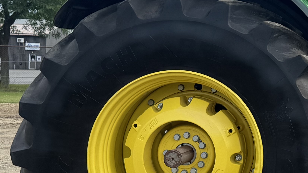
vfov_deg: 13.4
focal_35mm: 90
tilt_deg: -0.3
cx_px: 368
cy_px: 65
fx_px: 735
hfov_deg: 21.9
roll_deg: -1.2
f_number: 1.78
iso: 80
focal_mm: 6.76
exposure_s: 1/4310
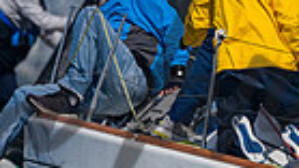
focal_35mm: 2280
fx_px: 18066
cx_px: 251
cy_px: 2
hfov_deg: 0.9
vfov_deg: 0.5
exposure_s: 1/5000
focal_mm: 400
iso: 320
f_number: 6.3
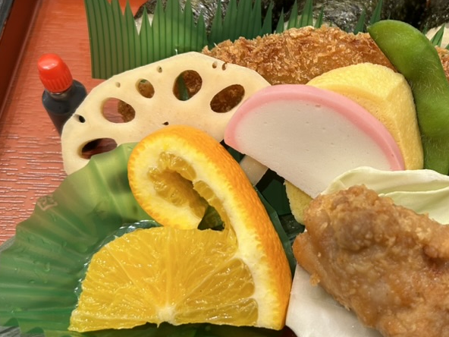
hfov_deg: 40.9
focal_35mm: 45
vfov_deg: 32.2
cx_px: 334
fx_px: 584
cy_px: 161
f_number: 1.5
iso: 100
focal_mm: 5.7
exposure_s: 1/60
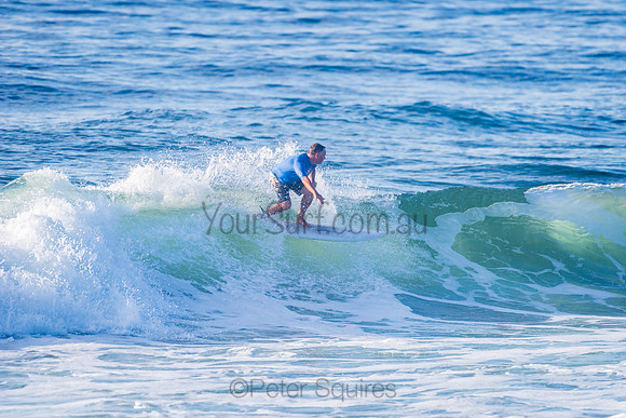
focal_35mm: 500
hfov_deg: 4.1
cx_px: 313
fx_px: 8696
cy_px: 209
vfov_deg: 2.8
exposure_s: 1/2000
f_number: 5.6
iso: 320
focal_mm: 500
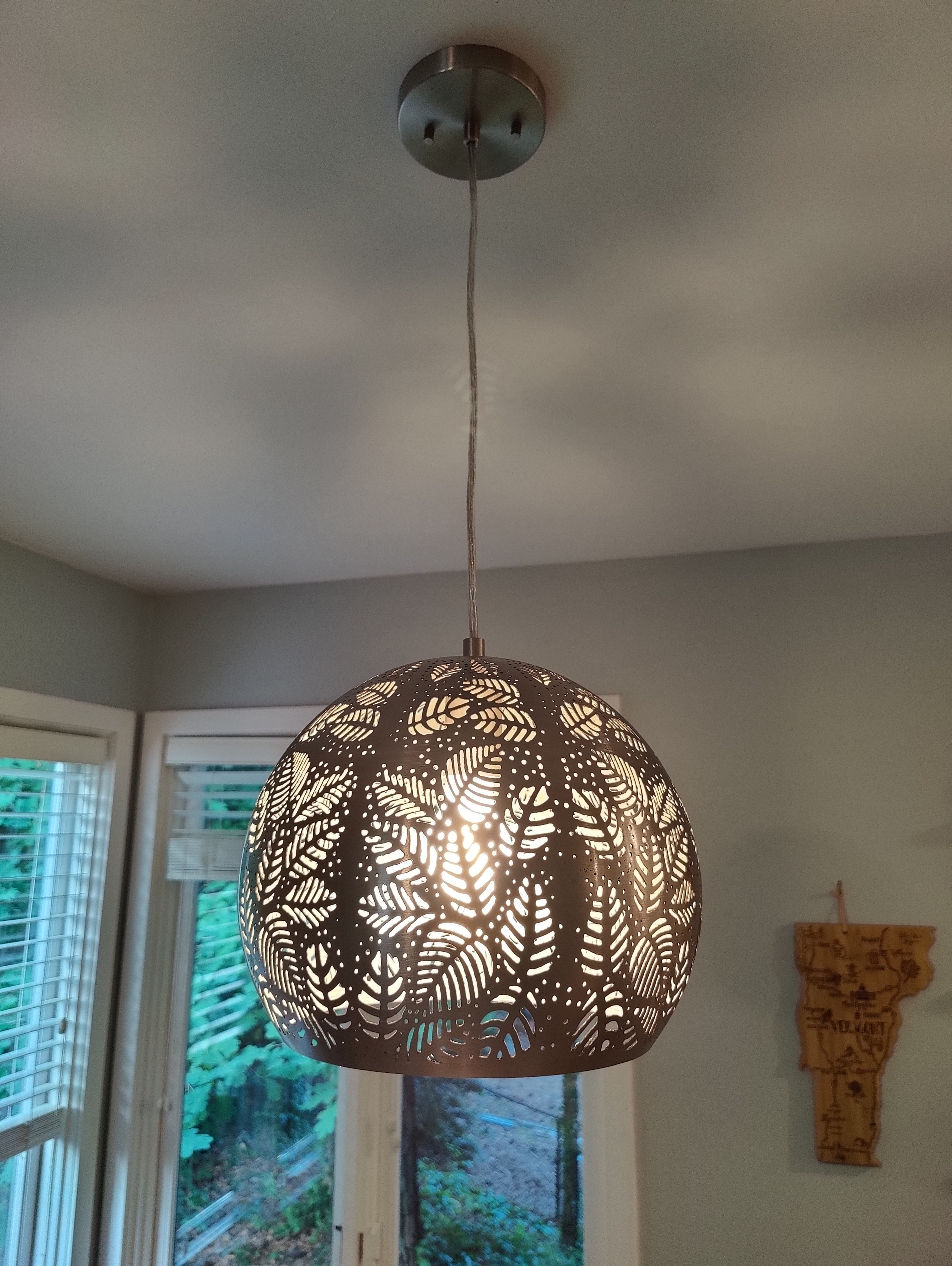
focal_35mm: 35
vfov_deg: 52.6
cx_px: 476
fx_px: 1281
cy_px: 633
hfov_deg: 40.8
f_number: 1.88
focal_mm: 6.06
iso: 631
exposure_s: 1/60
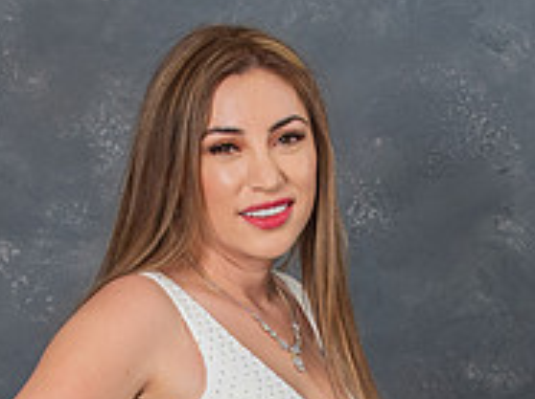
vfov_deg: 6.8
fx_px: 3303
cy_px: 670
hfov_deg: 9.3
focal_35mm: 214
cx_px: 255
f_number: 5.6
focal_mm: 29
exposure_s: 1/160
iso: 200
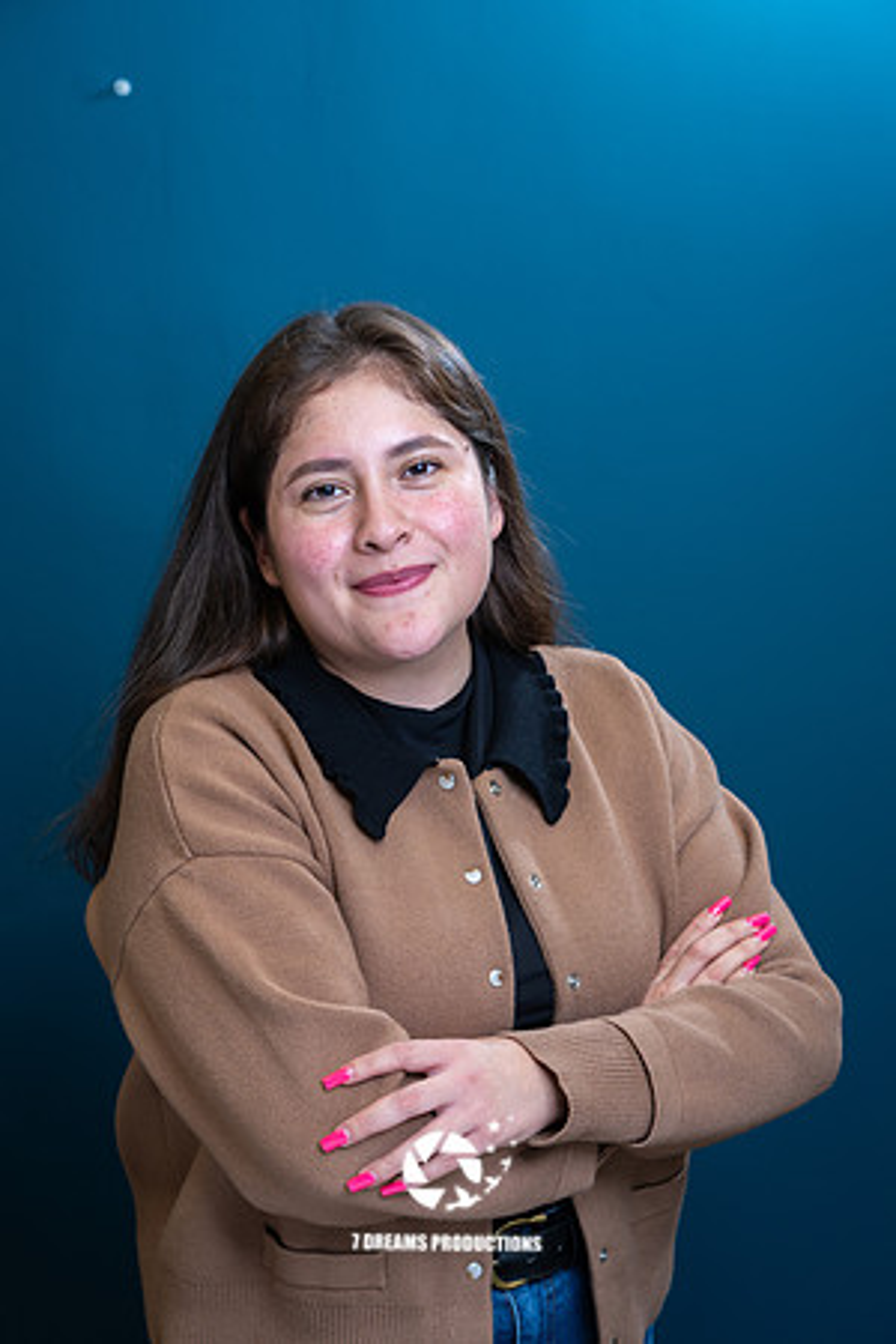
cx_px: 448
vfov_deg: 27.3
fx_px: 2762
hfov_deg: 18.4
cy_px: 672
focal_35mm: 74
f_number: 5
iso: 320
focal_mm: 74
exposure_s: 1/125
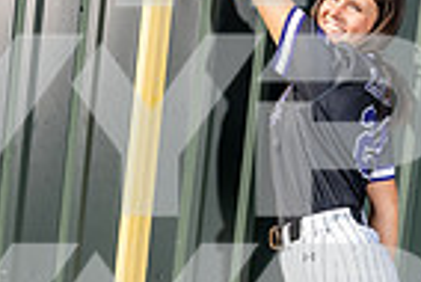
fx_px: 1299
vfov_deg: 12.4
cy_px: 128
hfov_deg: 18.4
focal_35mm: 111
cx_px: 222
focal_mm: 35
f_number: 6.3
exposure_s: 1/250
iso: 100
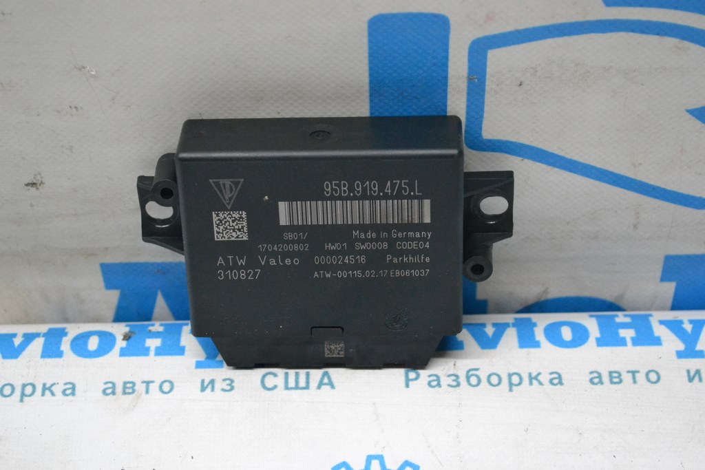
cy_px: 235
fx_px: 1616
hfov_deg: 24.6
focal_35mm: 82
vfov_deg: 16.6
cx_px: 352
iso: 3200
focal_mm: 55
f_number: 5.6
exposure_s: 1/250
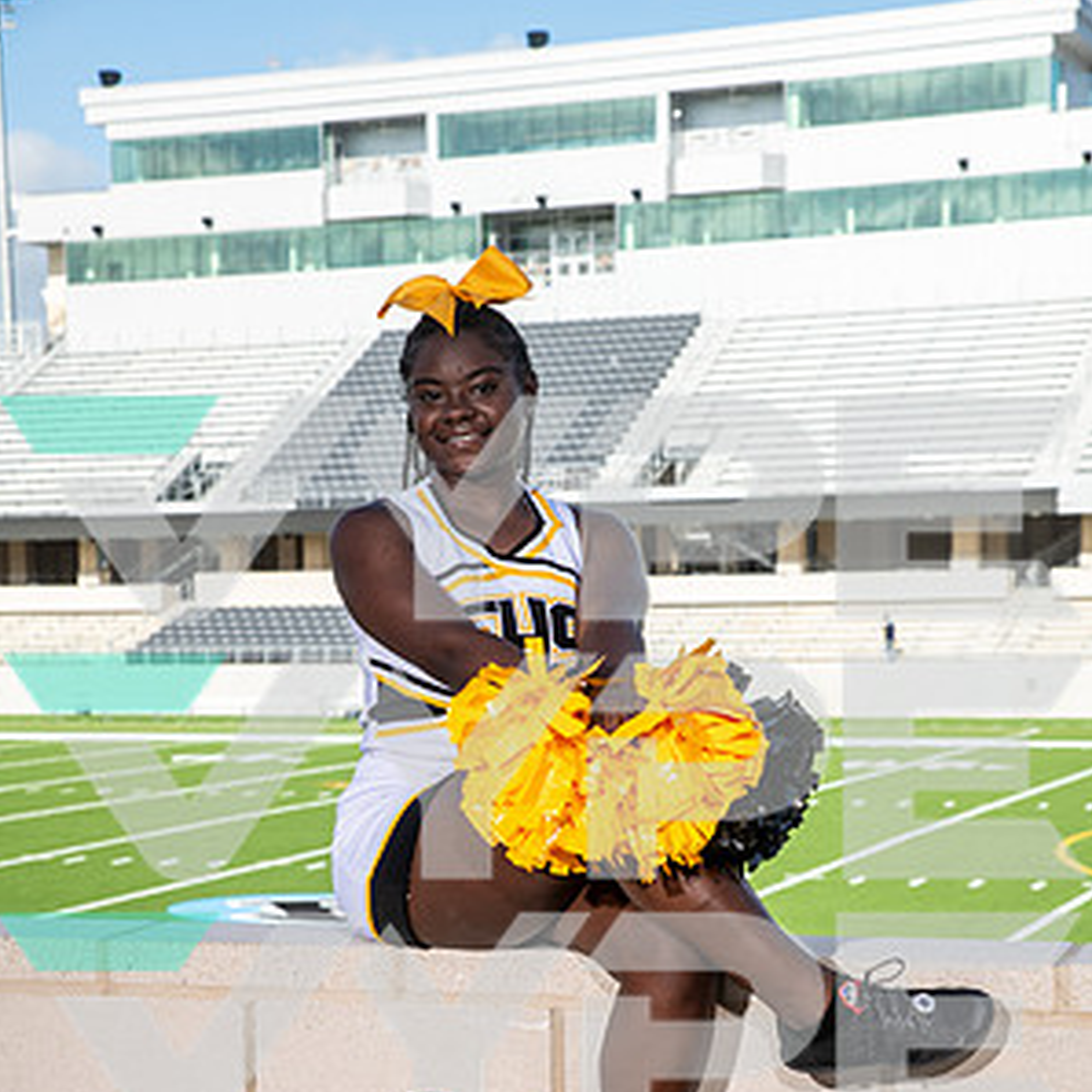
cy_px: 770
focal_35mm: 77
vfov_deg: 22.3
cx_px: 546
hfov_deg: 22.5
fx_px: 2748
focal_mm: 60
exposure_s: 1/320
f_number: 7.1
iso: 100
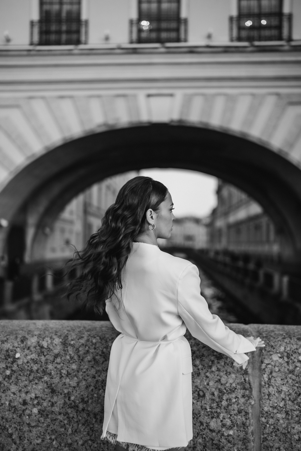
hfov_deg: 37.9
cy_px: 226
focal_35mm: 35
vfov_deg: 54.4
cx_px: 150
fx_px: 439
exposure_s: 1/250
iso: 100
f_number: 1.2
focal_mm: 35
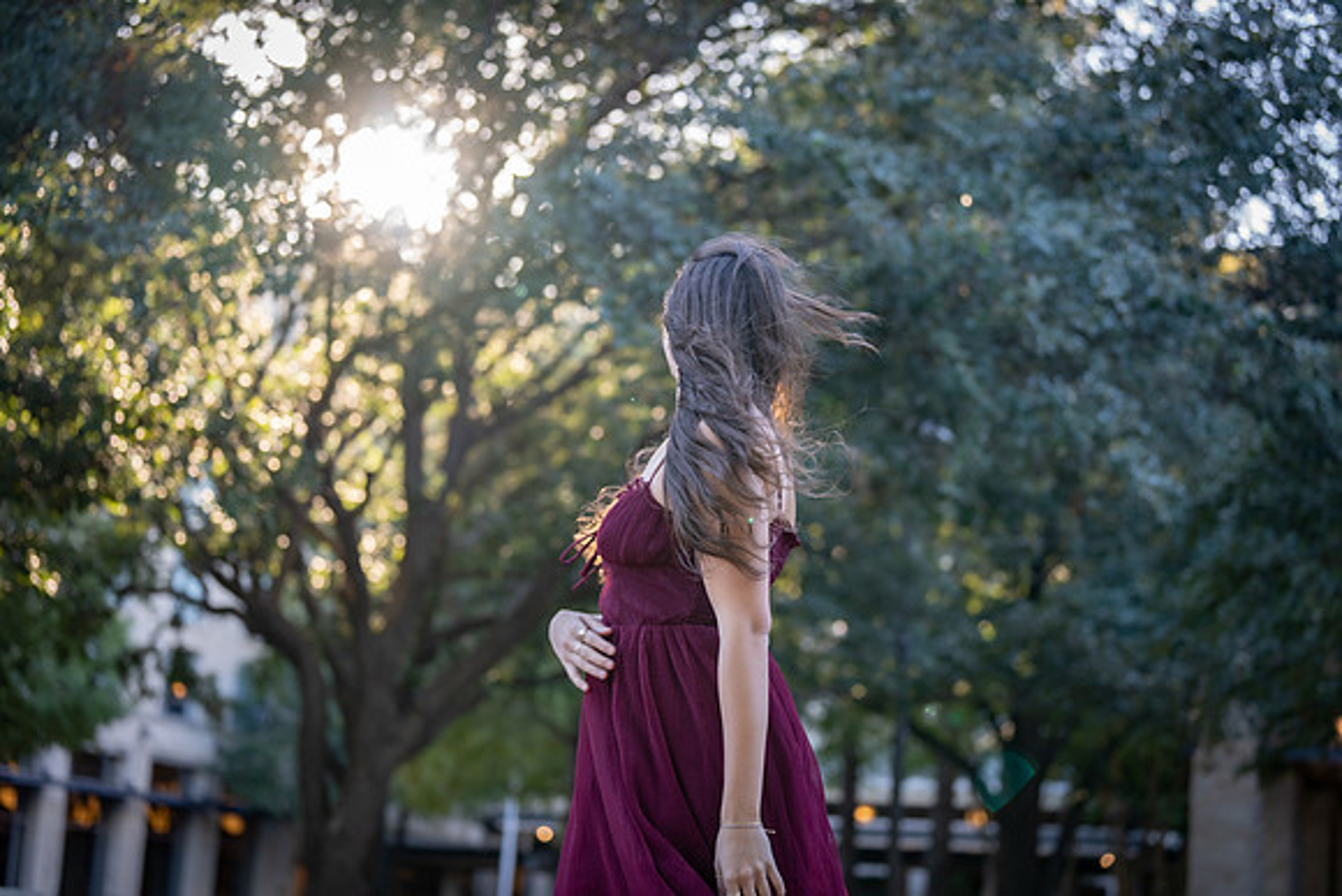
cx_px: 671
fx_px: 2610
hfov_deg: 28.8
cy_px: 448
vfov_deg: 19.5
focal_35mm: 70
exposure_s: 1/320
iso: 320
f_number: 2.8
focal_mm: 70
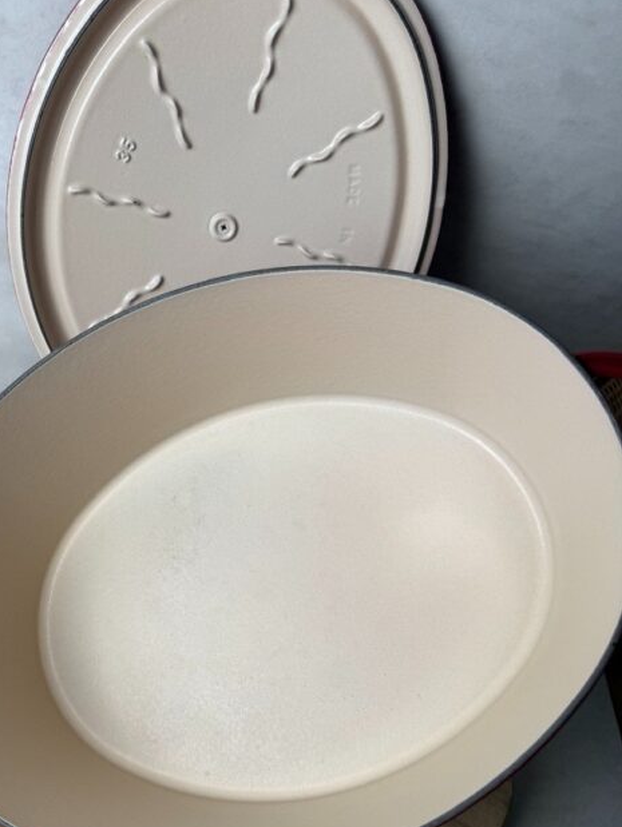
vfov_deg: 57.8
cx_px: 222
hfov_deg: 45.0
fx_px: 742
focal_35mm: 31
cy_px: 505
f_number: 1.78
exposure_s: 1/146
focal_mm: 6.76
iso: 64
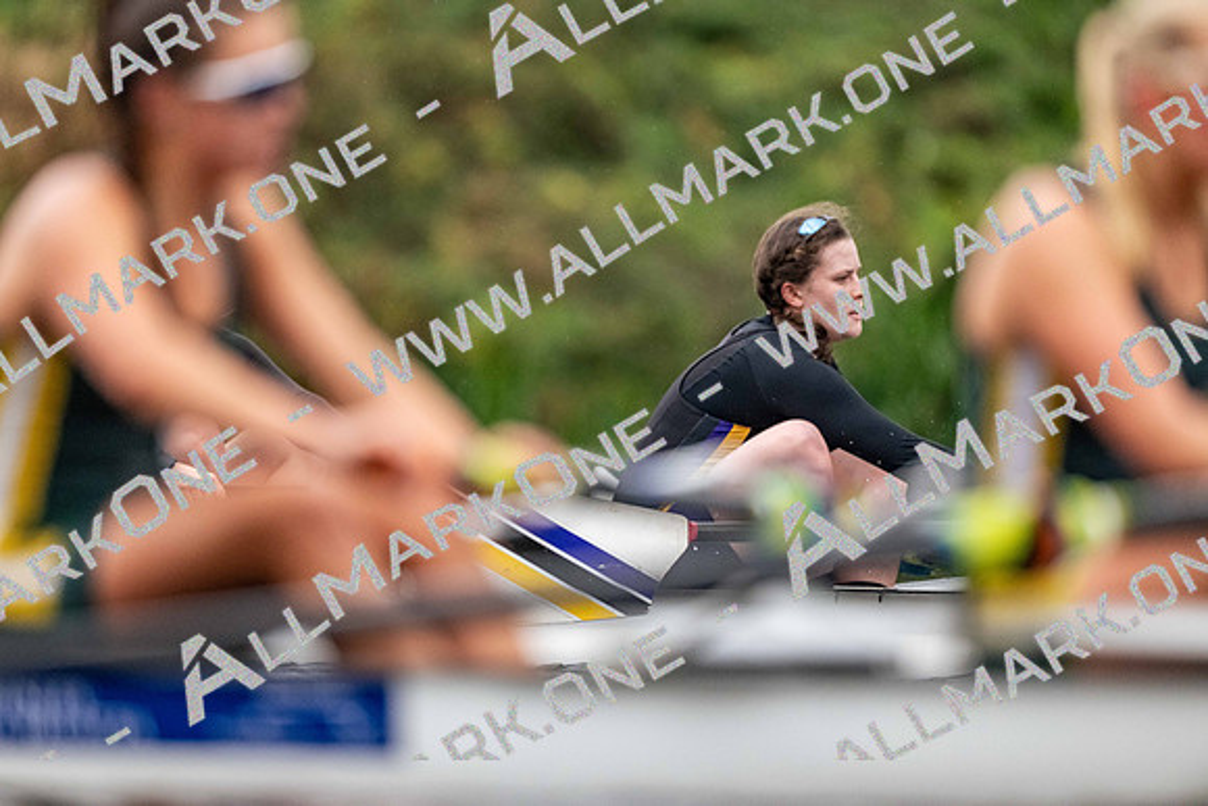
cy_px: 403
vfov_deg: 2.3
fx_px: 20137
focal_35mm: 600
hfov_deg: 3.4
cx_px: 604
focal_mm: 600
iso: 4500
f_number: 4
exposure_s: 1/2500
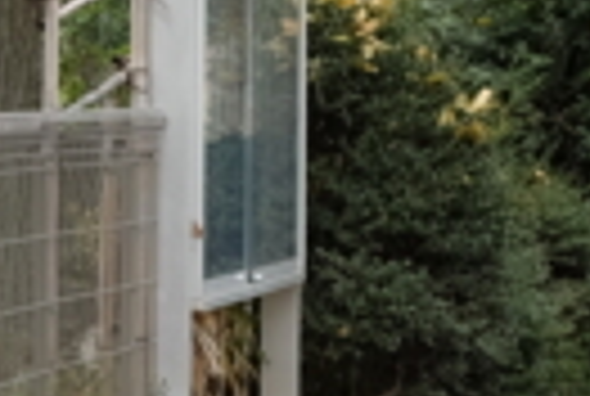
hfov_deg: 6.1
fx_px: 5503
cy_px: 164
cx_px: 329
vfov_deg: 4.1
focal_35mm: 335
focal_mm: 28.9
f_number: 4.5
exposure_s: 1/150
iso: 200
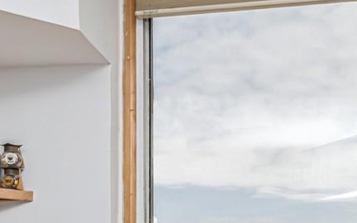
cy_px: 337
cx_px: 252
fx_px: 662
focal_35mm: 68
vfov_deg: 17.2
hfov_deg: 29.9
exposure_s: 1/160
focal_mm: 18
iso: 200
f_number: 10
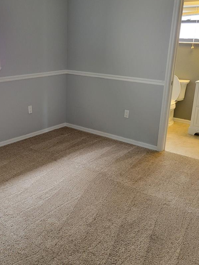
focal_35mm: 39
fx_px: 299
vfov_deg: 47.9
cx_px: 70
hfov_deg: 36.5
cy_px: 131
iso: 200
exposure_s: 1/60
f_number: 1.8
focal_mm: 5.4
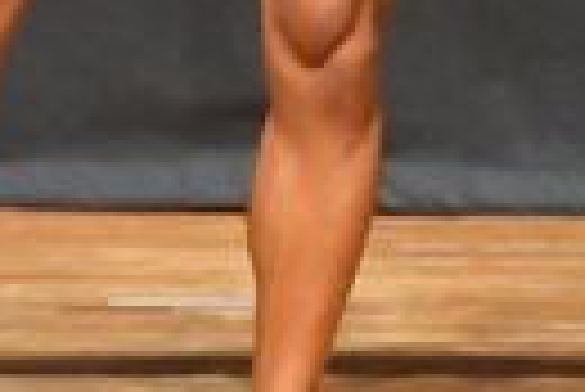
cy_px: -428
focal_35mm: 1517
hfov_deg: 1.4
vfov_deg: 0.9
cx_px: 124
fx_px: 24679
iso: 16000
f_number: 5.6
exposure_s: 1/400
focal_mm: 170
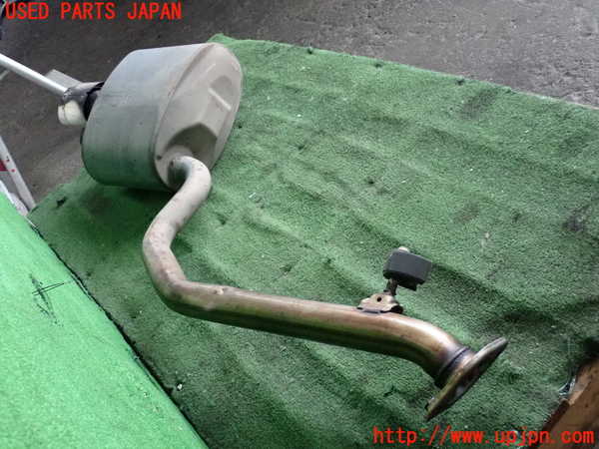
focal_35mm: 38
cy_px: 224
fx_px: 658
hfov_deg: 49.0
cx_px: 300
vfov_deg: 37.7
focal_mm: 6.83
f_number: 2.7
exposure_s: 1/125
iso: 1250
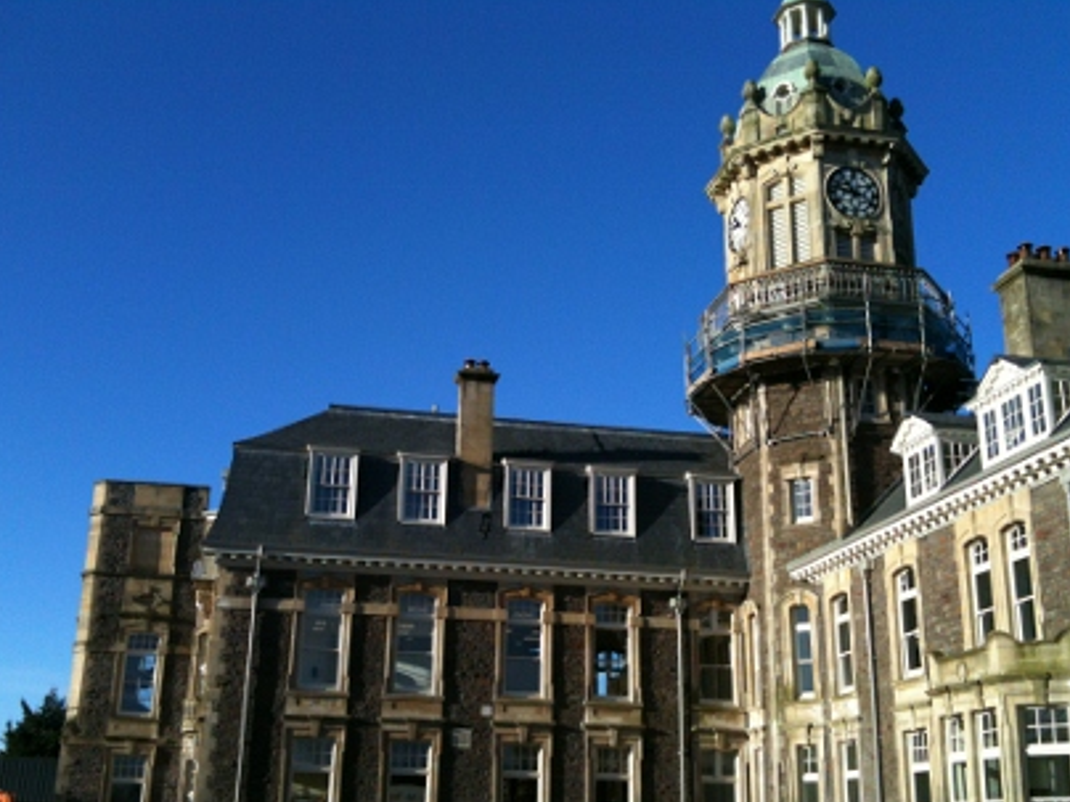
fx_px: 1206
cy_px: 439
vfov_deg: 36.8
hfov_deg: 47.8
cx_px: 503
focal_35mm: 39
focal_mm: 3.85
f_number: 2.8
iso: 64
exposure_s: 1/1186
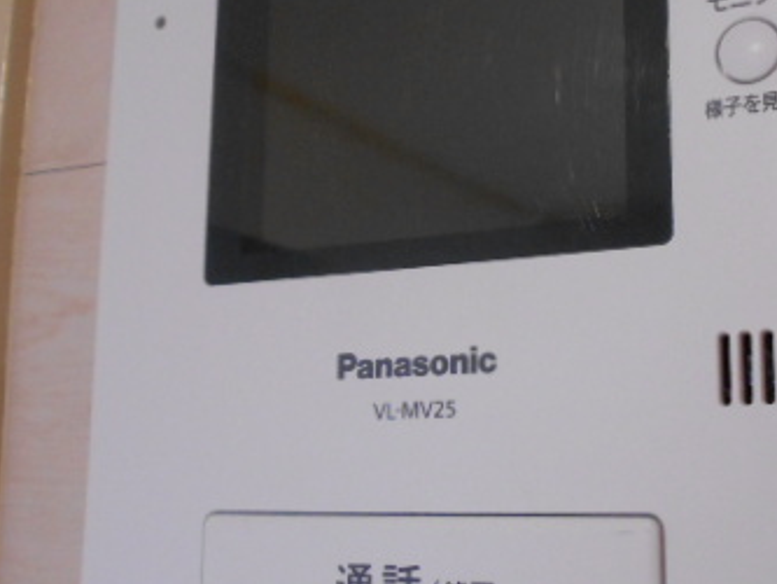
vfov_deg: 29.1
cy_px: 306
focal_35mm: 50
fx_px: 1123
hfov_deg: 37.9
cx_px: 499
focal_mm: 4.6
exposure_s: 1/30
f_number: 3.2
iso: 360
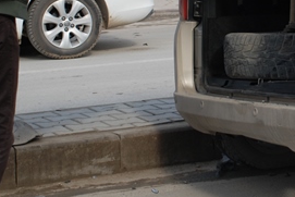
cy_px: 11
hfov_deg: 13.0
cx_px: 288
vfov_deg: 8.8
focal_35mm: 156
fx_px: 1279
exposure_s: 1/400
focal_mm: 44
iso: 200
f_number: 4.8
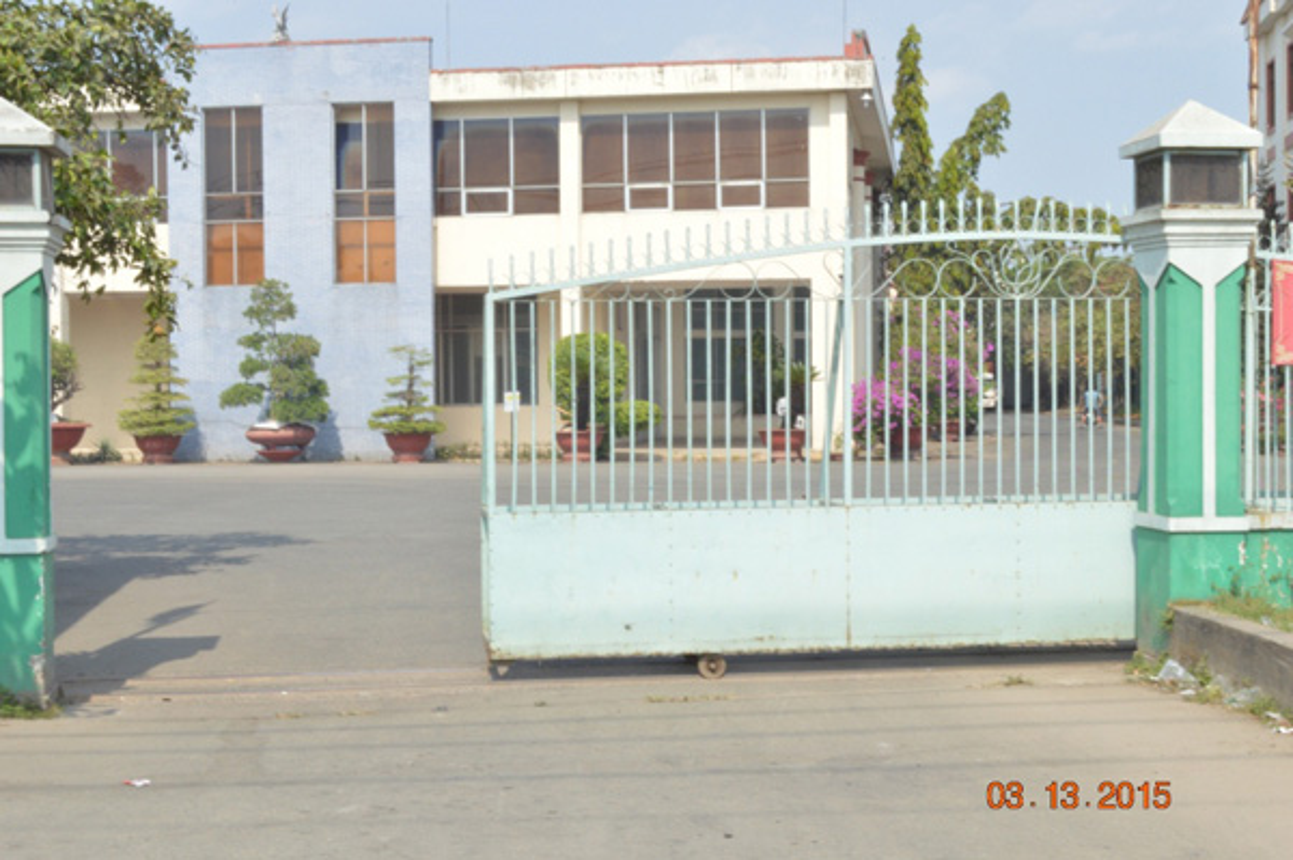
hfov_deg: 36.9
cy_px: 430
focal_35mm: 54
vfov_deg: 25.0
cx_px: 646
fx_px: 1938
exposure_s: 1/30
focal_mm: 36
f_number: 32
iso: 400
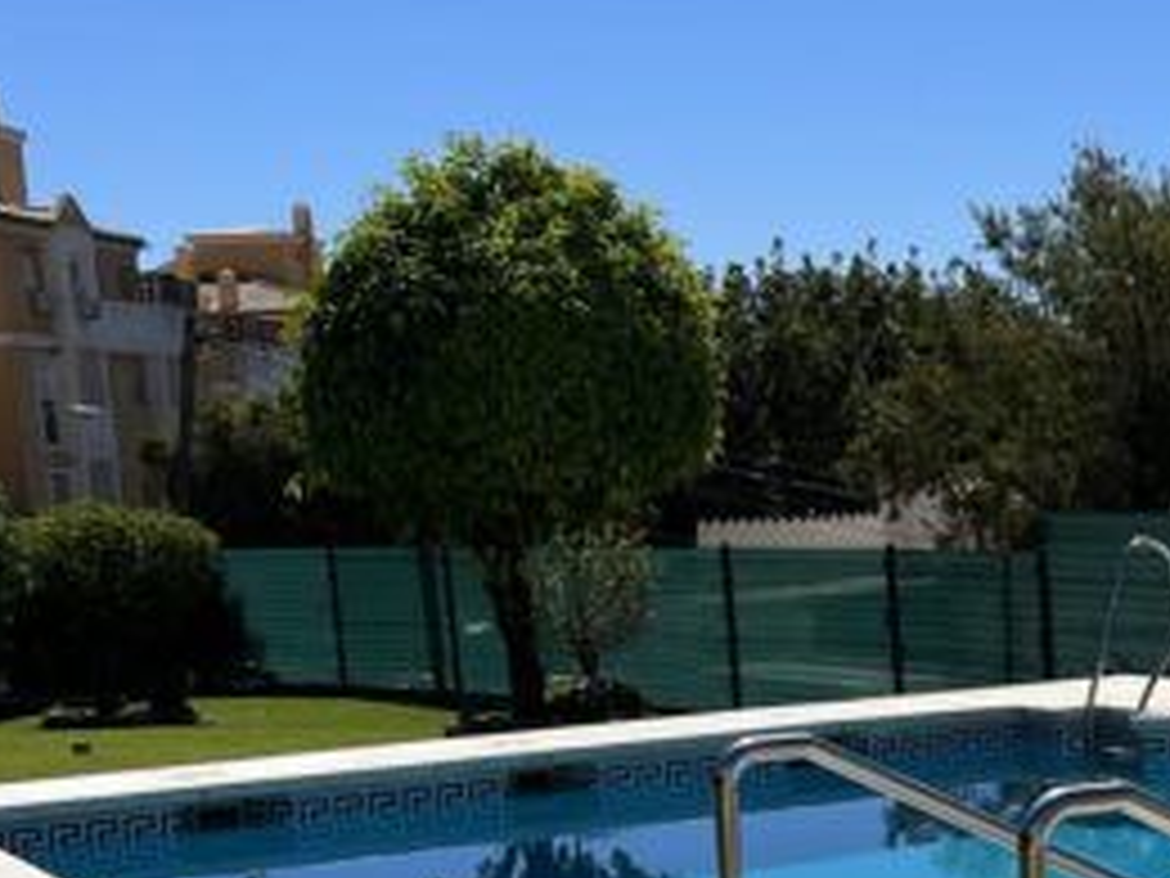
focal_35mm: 80
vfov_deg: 17.9
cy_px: 923
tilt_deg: -10.2
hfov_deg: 23.3
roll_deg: +4.1
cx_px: 1202
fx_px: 2704
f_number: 1.5
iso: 50
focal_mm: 5.7
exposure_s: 1/11364
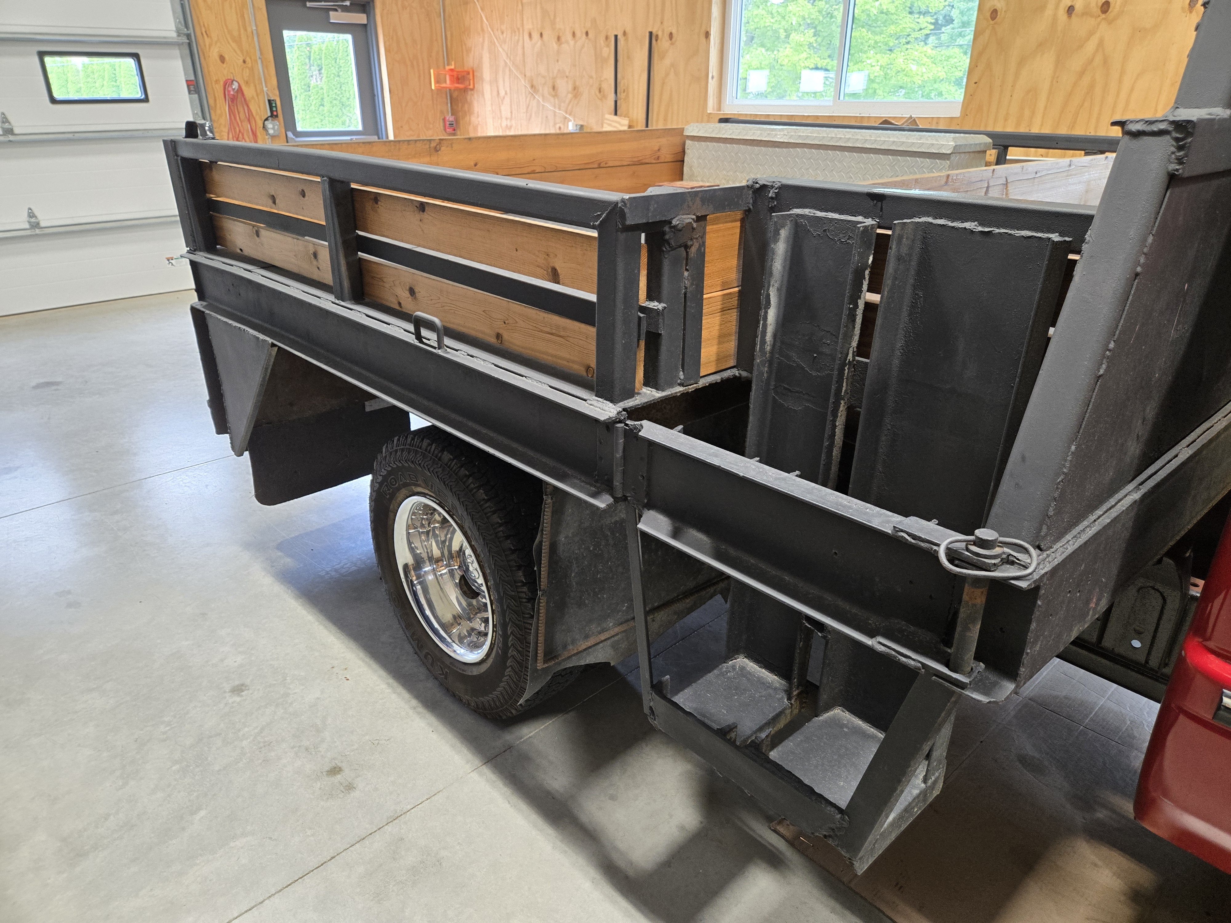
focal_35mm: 23
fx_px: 818
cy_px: 462
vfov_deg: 58.9
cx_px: 616
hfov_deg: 73.9
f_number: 1.8
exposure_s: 1/120
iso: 250
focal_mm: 5.4
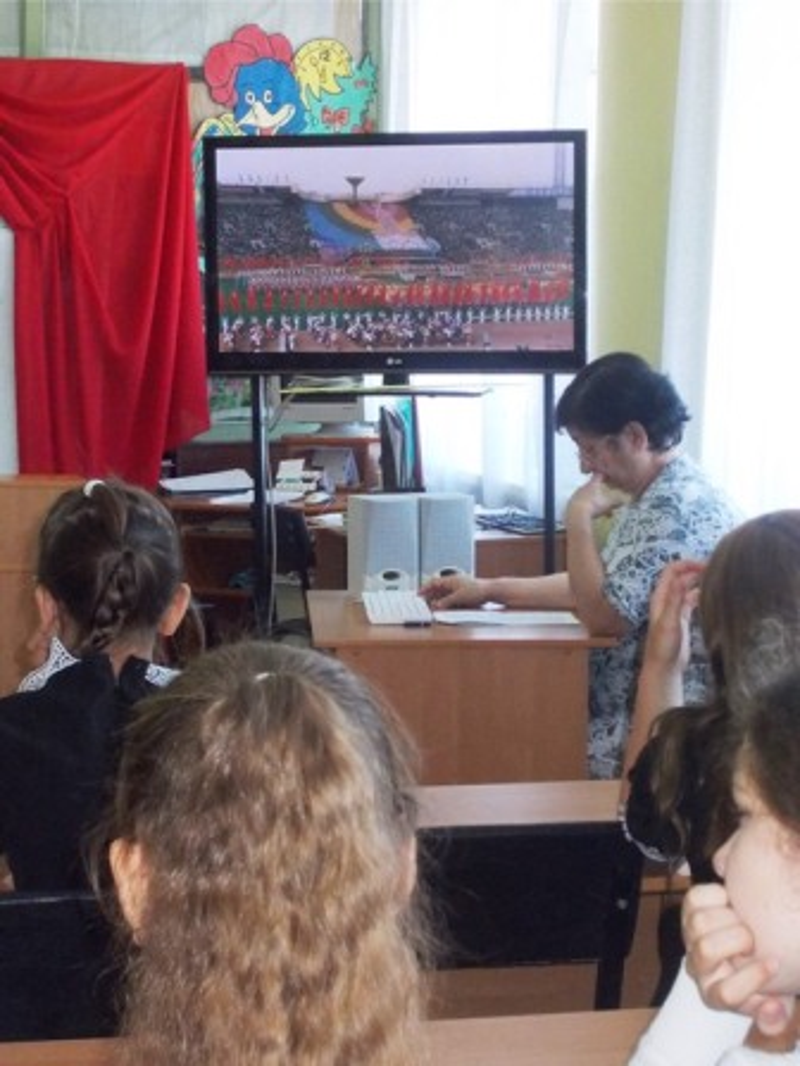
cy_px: 533
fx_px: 2650
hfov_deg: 17.2
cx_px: 400
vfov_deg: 22.8
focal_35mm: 86
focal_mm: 15.4
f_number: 6.3
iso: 640
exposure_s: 1/60
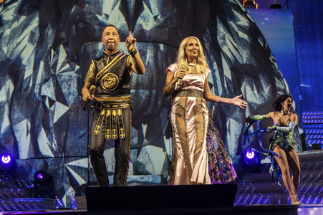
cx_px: 162
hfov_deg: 39.6
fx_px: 448
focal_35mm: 50
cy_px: 108
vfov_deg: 27.0
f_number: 3.5
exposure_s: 1/320
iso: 2000
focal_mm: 50
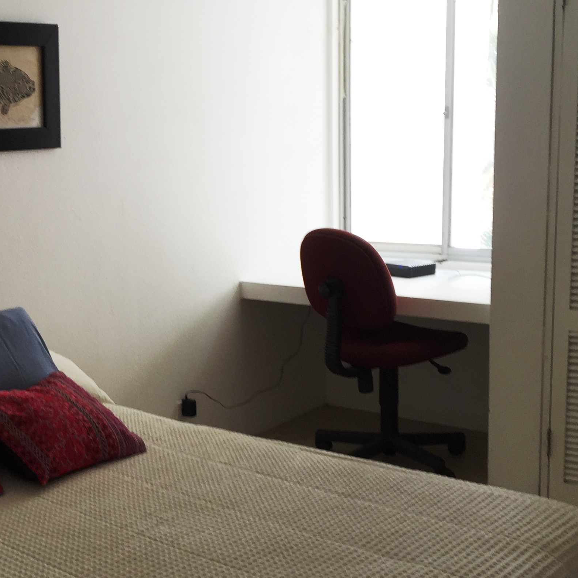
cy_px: 331
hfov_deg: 31.1
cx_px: 85
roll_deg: +2.9
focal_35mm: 53
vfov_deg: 32.2
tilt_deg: -10.6
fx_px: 1001
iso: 32
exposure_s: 1/60
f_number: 2.2
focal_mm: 4.15
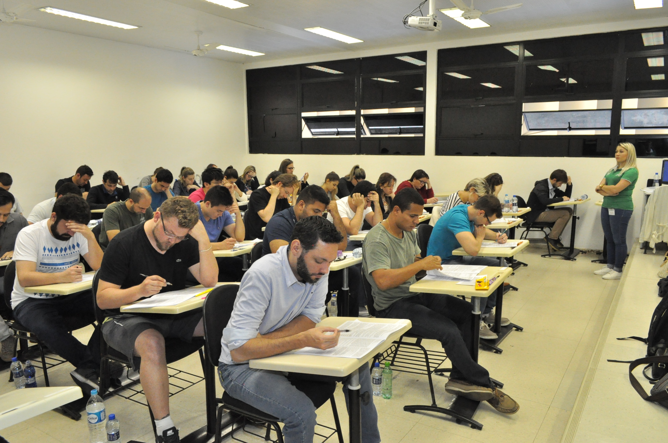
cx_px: 334
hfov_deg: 67.4
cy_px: 222
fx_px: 500
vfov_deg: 47.8
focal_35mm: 27
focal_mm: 18
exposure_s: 1/60
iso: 2500
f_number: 8
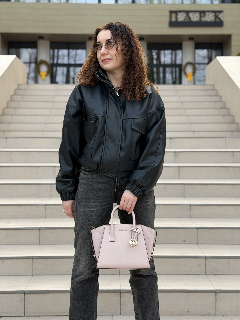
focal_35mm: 48
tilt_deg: -0.8
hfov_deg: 30.3
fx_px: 444
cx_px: 120
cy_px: 160
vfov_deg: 39.7
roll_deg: -0.1
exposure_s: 1/466
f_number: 1.78
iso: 80
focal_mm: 6.76
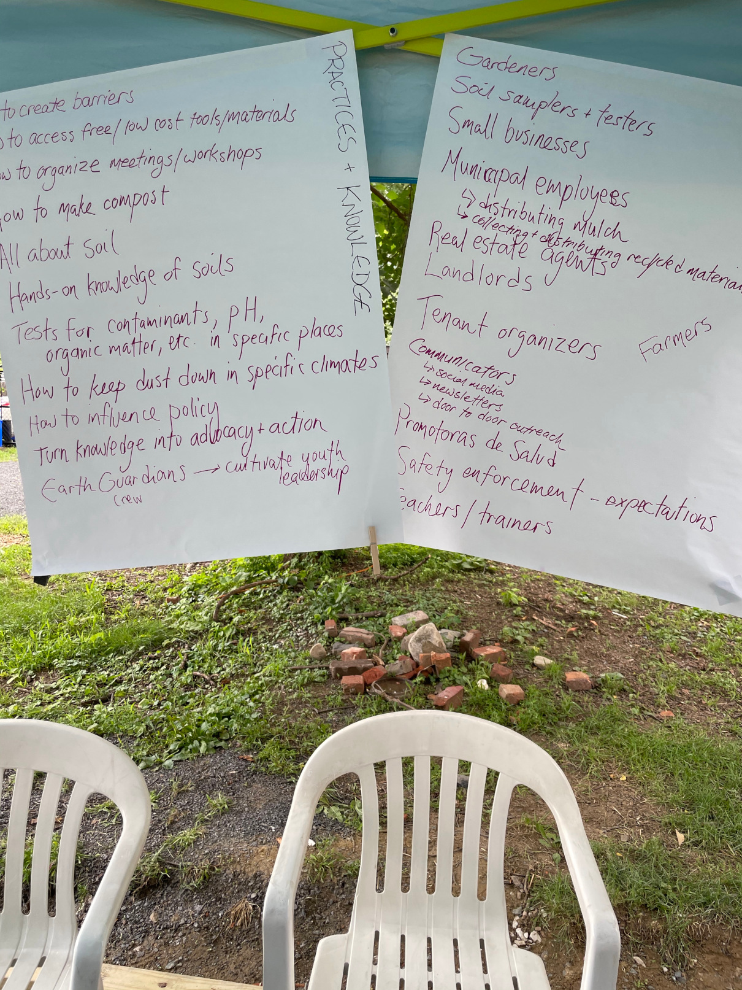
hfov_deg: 53.1
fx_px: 743
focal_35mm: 26
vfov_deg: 67.3
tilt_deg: -5.8
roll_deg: -3.9
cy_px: 495
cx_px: 371
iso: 32
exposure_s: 1/258
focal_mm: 4.2
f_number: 1.6
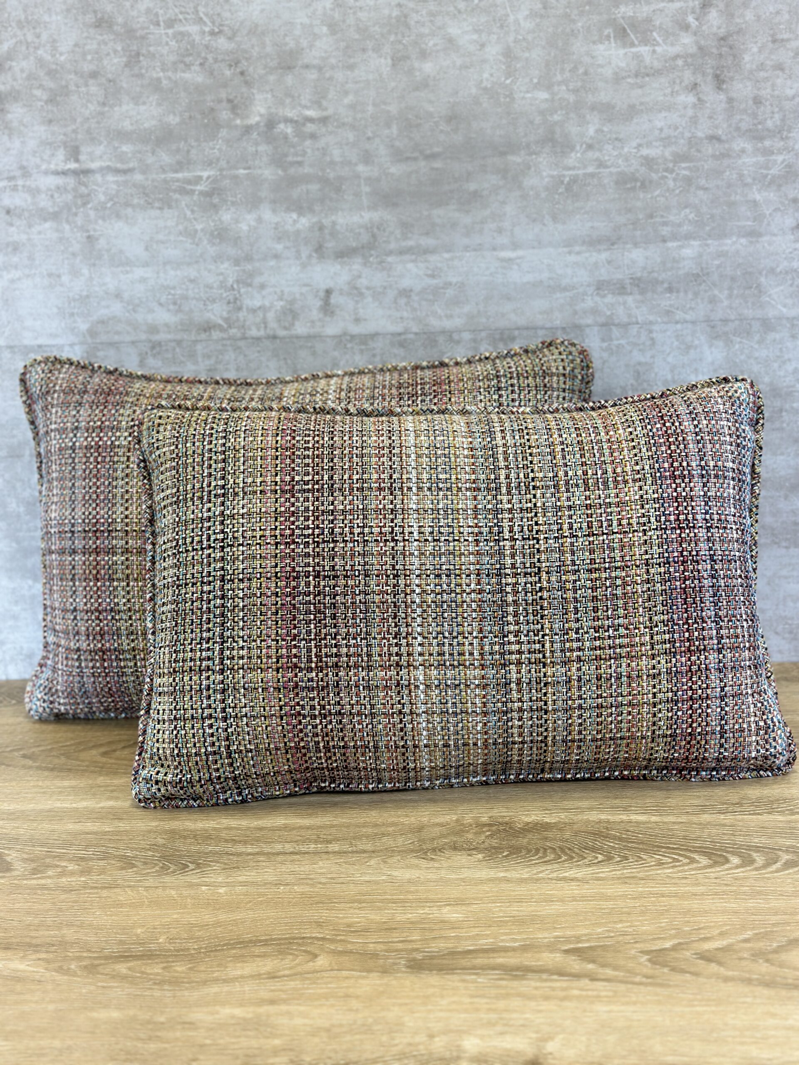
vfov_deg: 39.7
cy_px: 532
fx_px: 1477
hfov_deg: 30.3
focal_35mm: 48
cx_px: 400
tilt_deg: -14.8
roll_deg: +2.5
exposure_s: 1/124
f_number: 1.78
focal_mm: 6.86
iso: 80
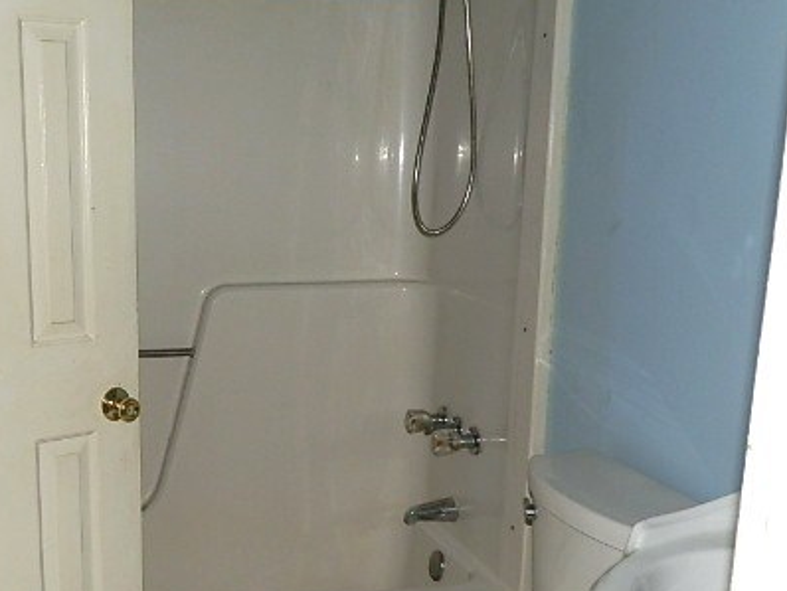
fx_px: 1024
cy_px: 395
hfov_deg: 40.5
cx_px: 170
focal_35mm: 45
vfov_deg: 31.9
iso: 100
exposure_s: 1/30
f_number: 3.3
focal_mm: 5
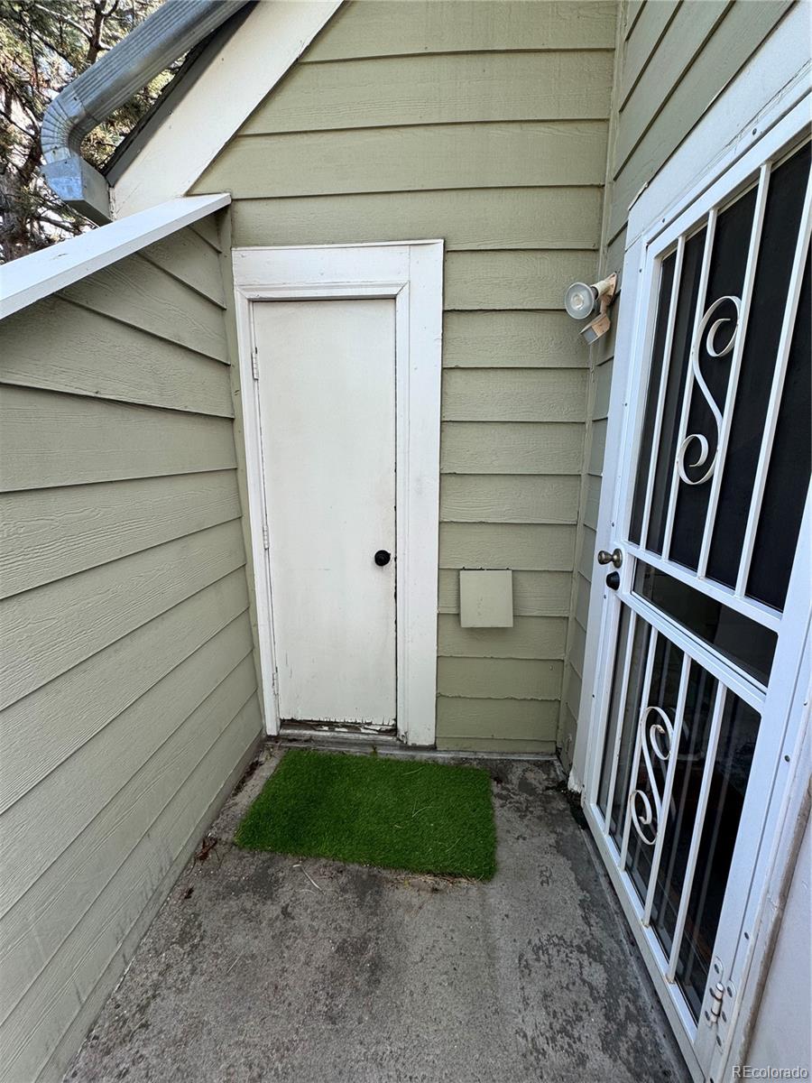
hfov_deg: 85.7
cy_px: 542
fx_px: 438
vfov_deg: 102.1
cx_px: 406
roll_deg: -0.7
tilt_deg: -12.9
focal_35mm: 14
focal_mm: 2.22
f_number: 2.2
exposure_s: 1/264
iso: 40
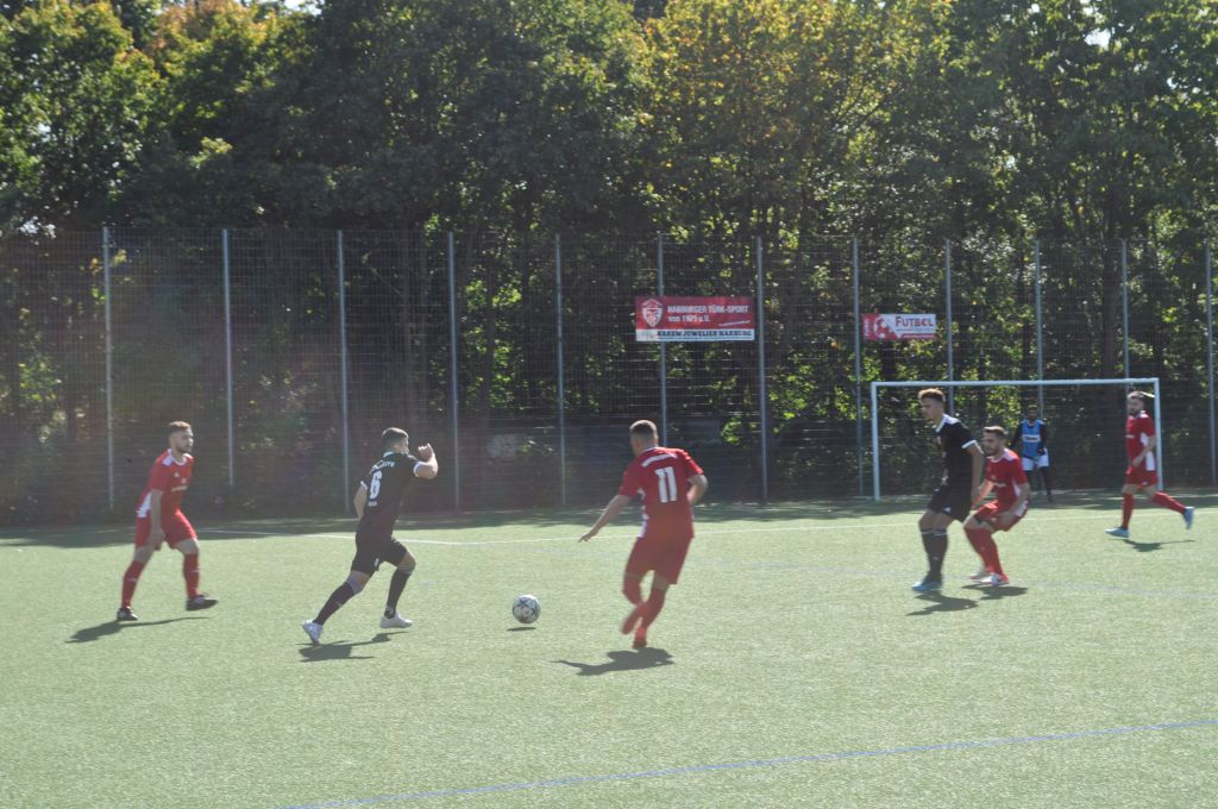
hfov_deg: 24.6
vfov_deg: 16.5
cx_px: 609
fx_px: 2788
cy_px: 404
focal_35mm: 82
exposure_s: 1/200
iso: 200
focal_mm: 55
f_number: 9
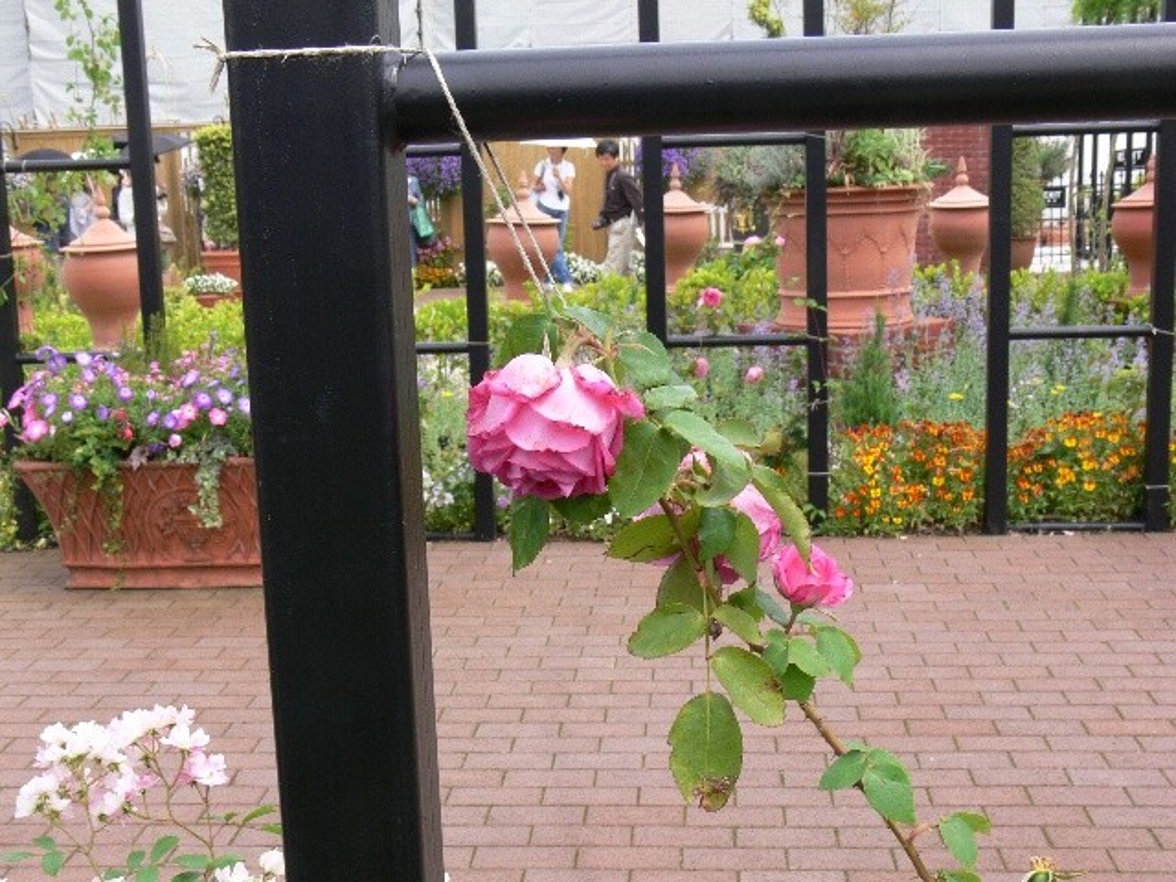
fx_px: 1563
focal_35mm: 46
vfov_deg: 31.5
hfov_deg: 41.2
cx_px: 588
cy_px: 441
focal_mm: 9.8
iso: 80
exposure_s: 1/125
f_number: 5.6
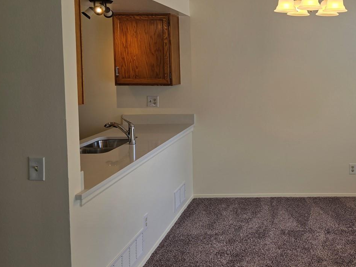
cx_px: 298
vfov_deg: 36.4
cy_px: 87
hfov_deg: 44.8
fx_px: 401
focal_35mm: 39
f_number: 1.7
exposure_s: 1/120
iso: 12
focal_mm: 6.3
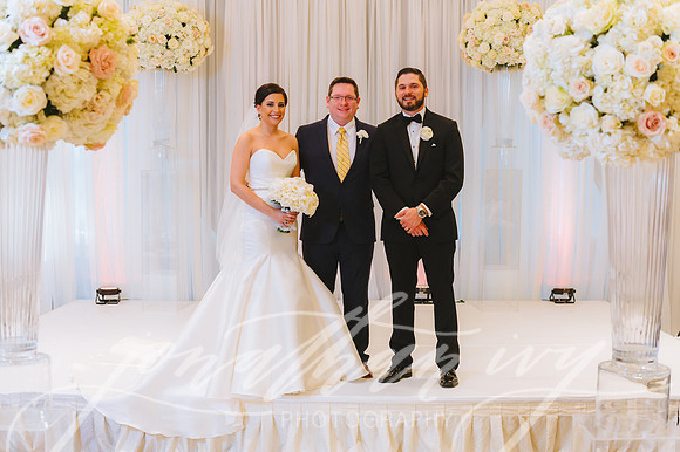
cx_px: 340
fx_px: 906
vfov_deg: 28.0
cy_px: 226
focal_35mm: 48
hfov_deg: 41.1
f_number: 4
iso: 2000
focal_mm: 48
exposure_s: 1/160
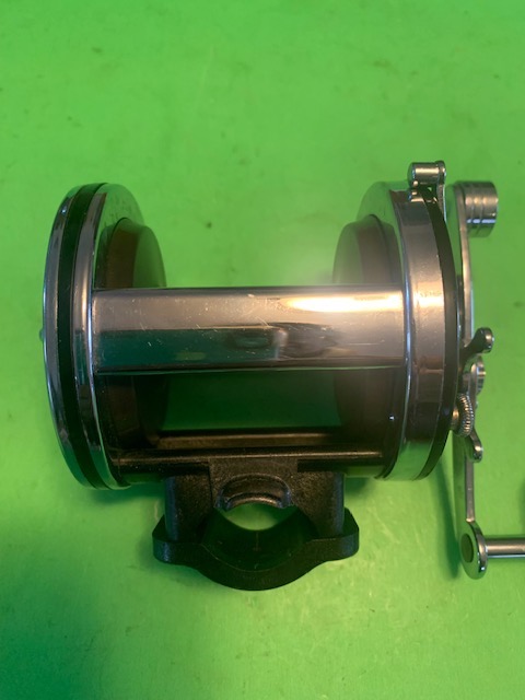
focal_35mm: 26
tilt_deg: -66.4
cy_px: 350
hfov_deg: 53.1
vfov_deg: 67.3
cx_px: 262
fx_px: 526
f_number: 1.8
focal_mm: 4.25
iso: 320
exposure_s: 1/40
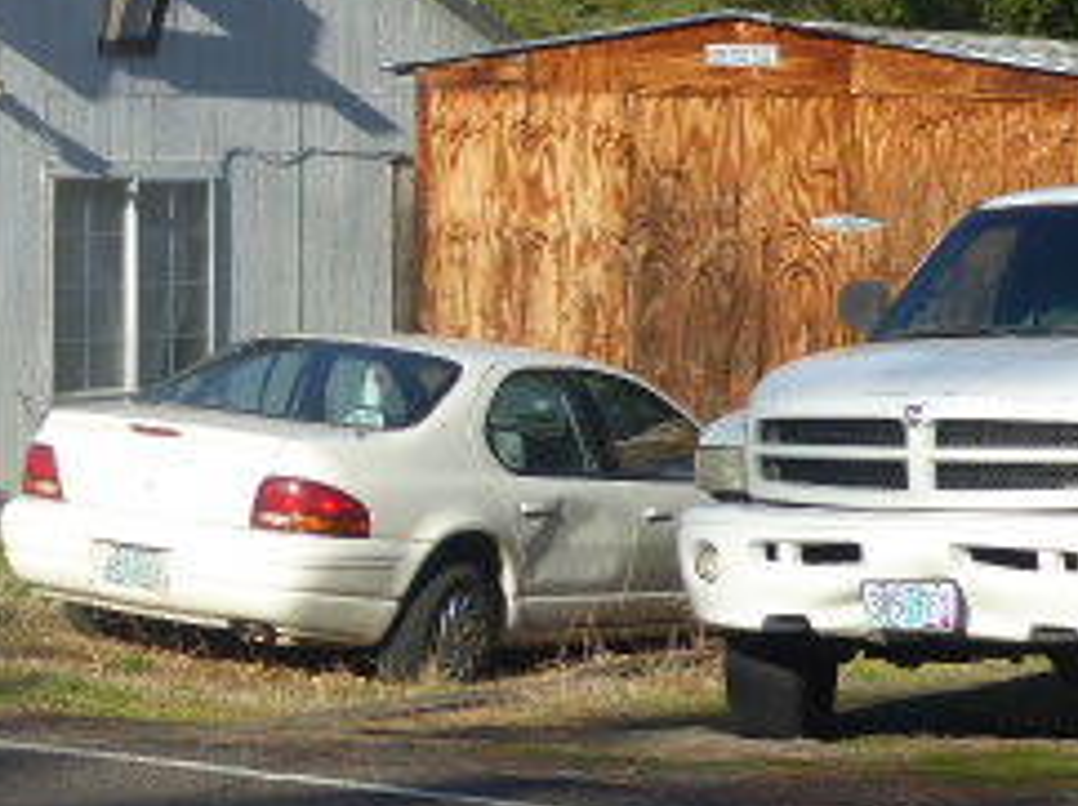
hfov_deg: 13.6
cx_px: -18
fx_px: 4449
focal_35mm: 143
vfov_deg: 10.3
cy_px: 289
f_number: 4.1
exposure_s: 1/640
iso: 80
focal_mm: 9.6
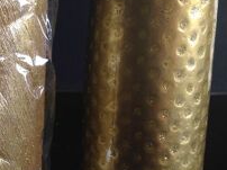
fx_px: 544
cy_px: 95
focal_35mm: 83
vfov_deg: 17.7
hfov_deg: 22.0
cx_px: -38
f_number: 2.4
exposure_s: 1/60
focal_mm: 4.28
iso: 64
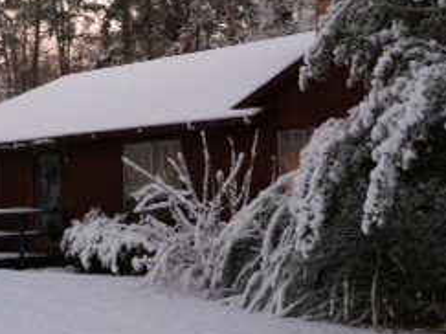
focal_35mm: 92
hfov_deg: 21.3
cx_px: 165
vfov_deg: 15.9
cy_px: 48
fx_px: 1185
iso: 100
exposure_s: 1/33
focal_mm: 3.85
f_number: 2.8
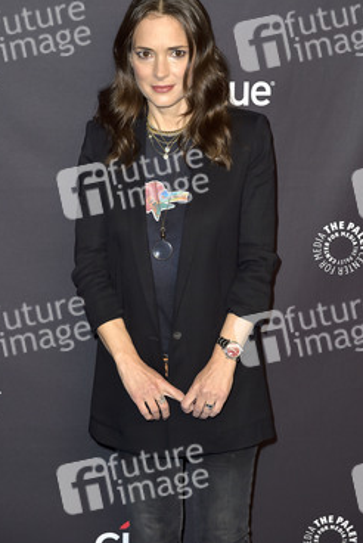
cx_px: 176
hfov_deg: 18.0
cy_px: 258
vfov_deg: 26.6
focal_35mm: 76
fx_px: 1147
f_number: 6.3
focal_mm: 70
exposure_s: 1/250
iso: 250
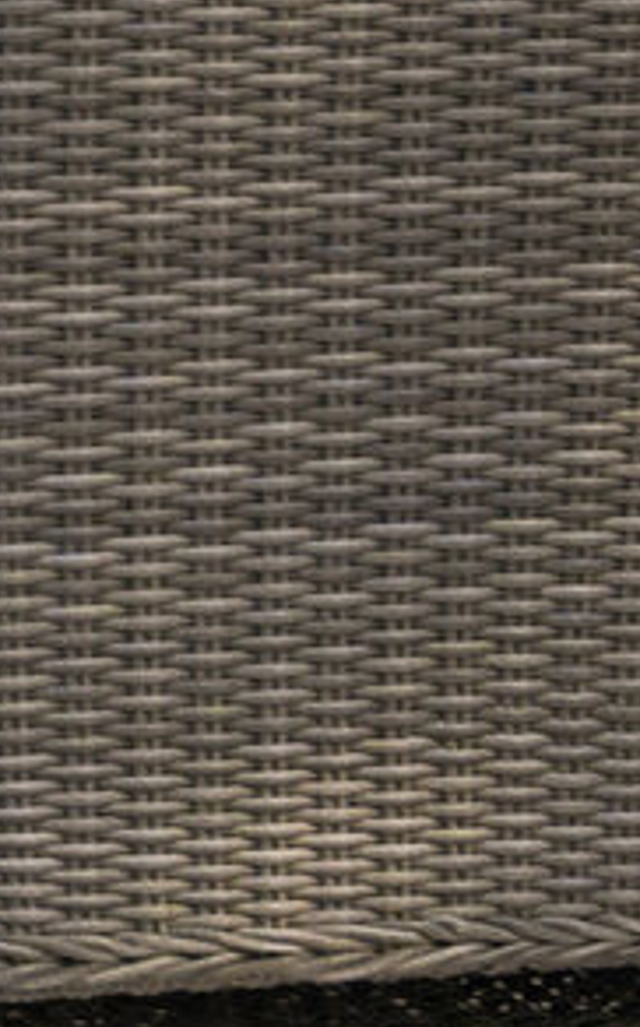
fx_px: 9004
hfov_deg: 3.8
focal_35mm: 322
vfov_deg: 6.3
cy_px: -1312
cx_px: -2159
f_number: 8
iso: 250
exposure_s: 1/80
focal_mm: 20
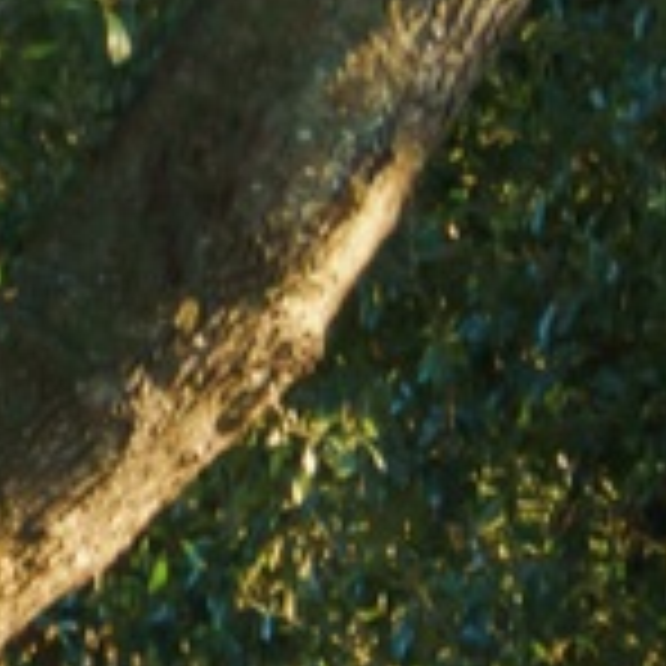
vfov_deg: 1.0
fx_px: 39986
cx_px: 3550
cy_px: 2313
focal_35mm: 1837
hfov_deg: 0.9
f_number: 11
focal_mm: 200
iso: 500
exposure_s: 1/160
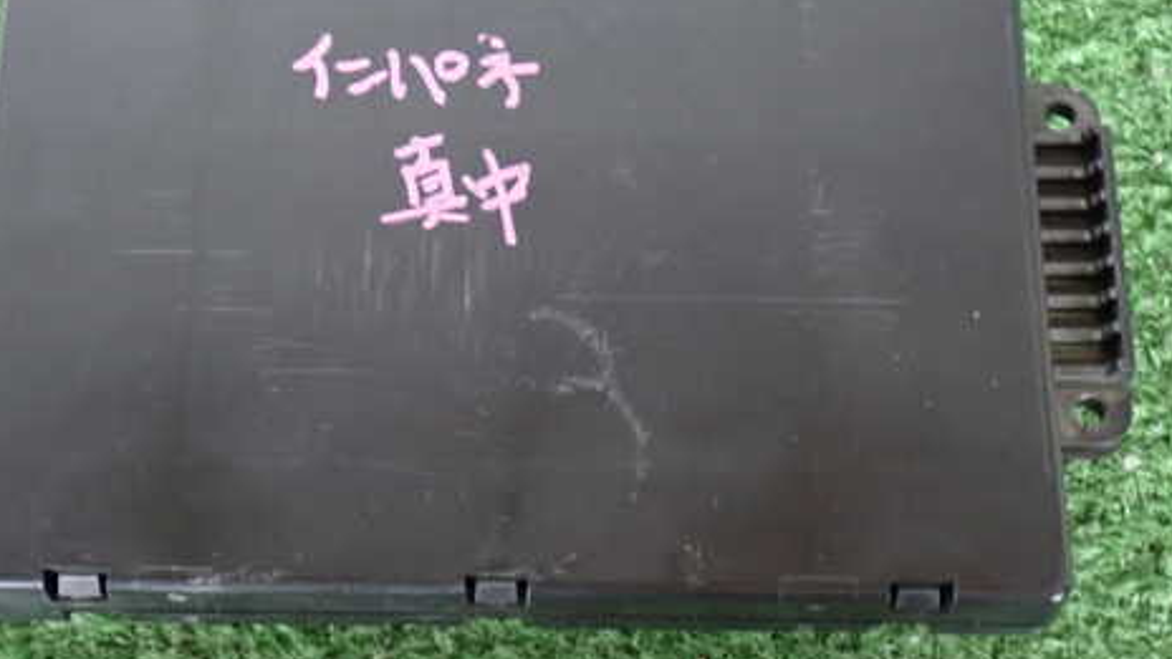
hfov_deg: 27.8
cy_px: 252
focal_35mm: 76
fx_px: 2362
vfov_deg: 15.9
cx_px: 505
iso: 1000
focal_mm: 9.65
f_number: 3.3
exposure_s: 1/13
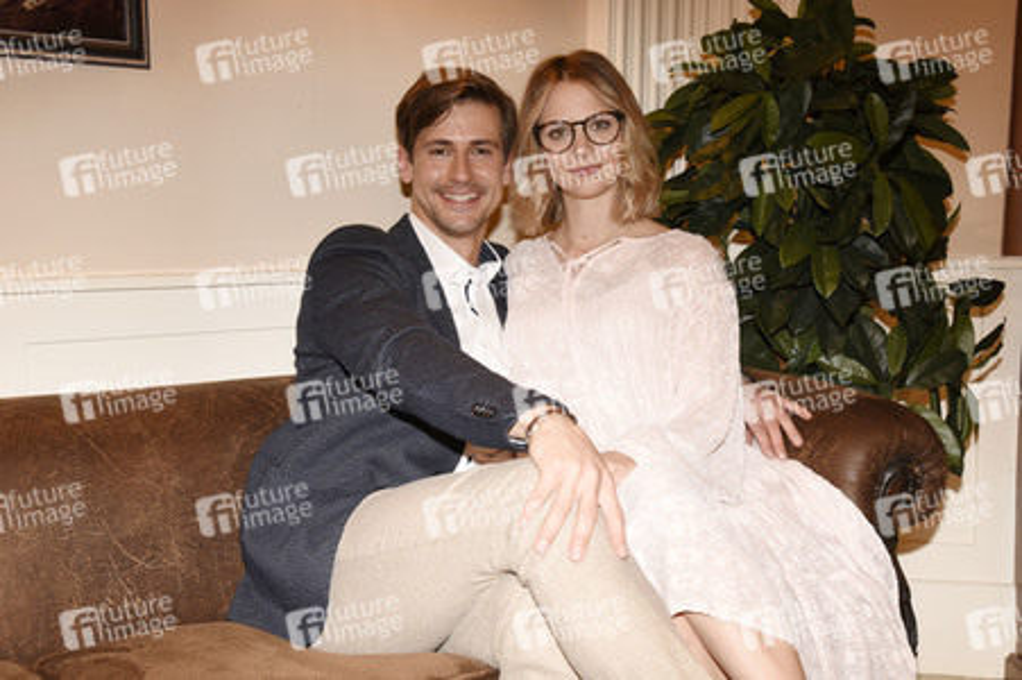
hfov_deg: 39.6
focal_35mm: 50
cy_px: 340
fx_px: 1418
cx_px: 511
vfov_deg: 27.0
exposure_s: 1/80
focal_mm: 50
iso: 1600
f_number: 6.3
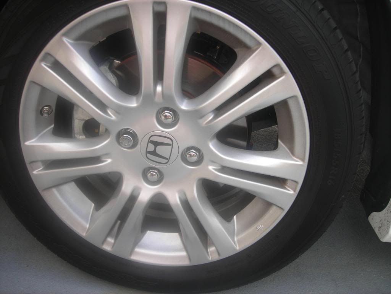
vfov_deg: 37.7
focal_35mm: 38
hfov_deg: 49.0
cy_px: 147
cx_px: 196
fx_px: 429
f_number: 3.2
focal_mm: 6.3
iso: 50
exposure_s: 1/79.2
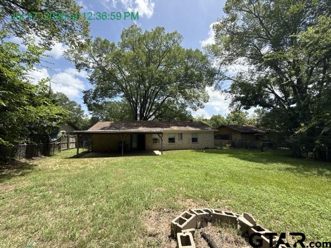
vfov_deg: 85.7
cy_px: 124
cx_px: 166
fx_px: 134
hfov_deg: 102.1
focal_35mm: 14
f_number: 2.2
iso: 20
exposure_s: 1/451
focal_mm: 2.22
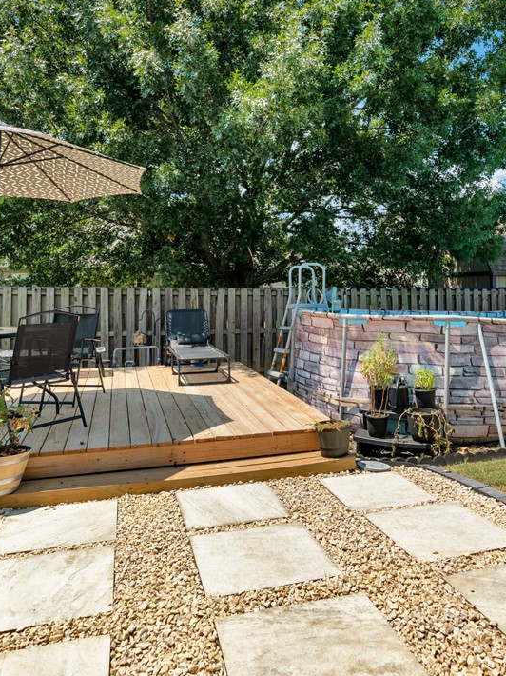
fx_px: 488
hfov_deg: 54.6
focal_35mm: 25
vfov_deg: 69.4
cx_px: 292
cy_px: 336
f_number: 6.3
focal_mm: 17
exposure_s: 1/100
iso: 100
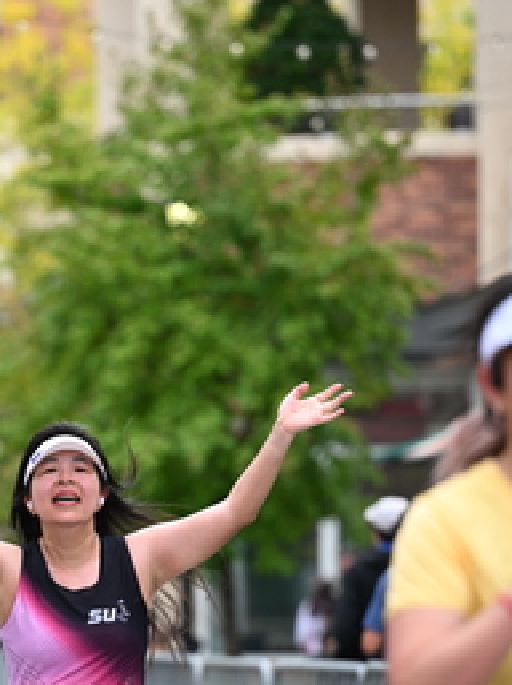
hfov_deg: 5.5
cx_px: 97
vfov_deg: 7.4
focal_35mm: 268
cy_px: 448
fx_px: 5298
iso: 640
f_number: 2.8
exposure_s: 1/2000
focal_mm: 130
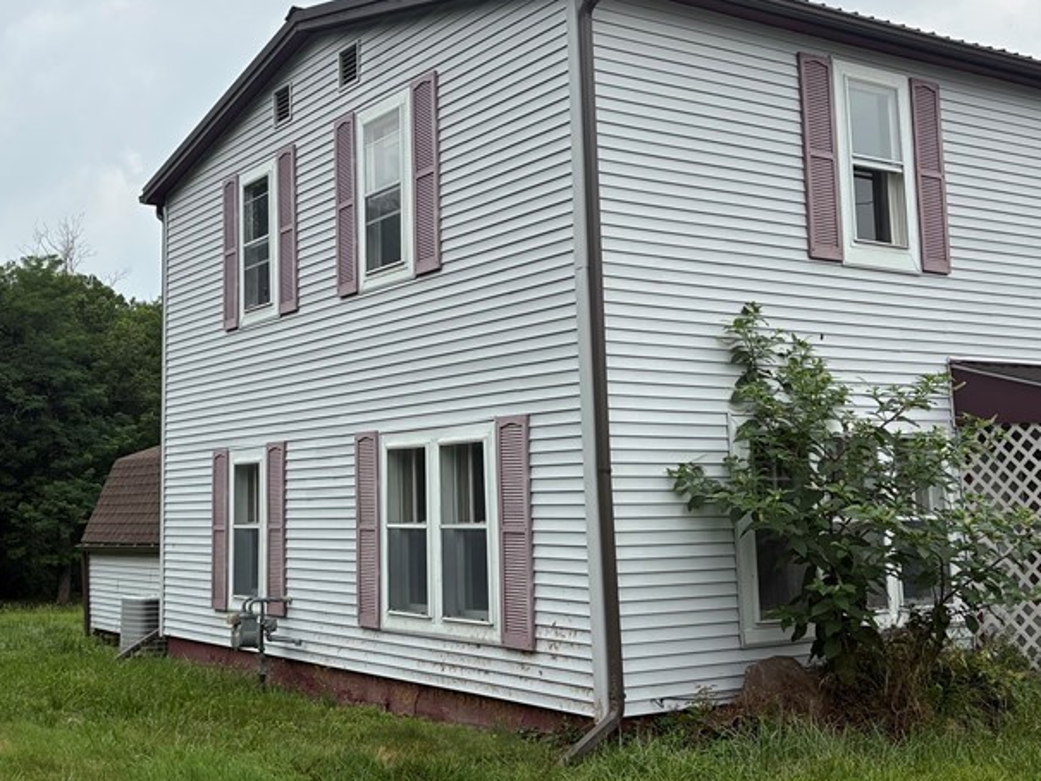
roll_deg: +1.1
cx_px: 404
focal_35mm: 44
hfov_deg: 42.7
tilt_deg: +7.7
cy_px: 327
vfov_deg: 32.8
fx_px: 1323
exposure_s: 1/2538
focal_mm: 5.96
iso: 50
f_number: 1.6
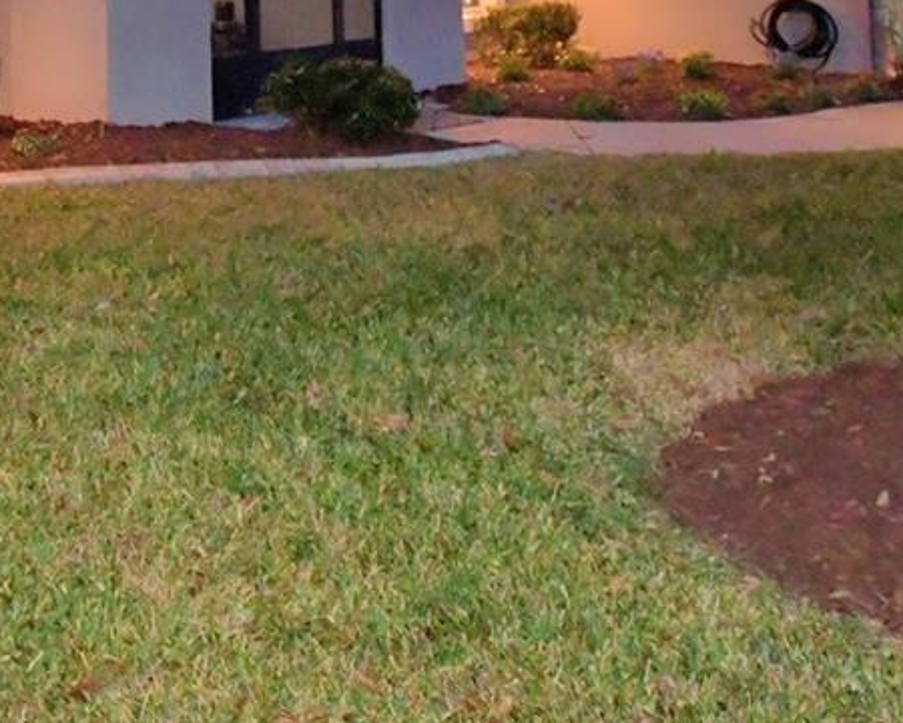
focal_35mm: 50
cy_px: -155
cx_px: 40
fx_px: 1336
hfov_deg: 34.6
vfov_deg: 26.7
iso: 3200
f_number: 4.5
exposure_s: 1/30
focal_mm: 10
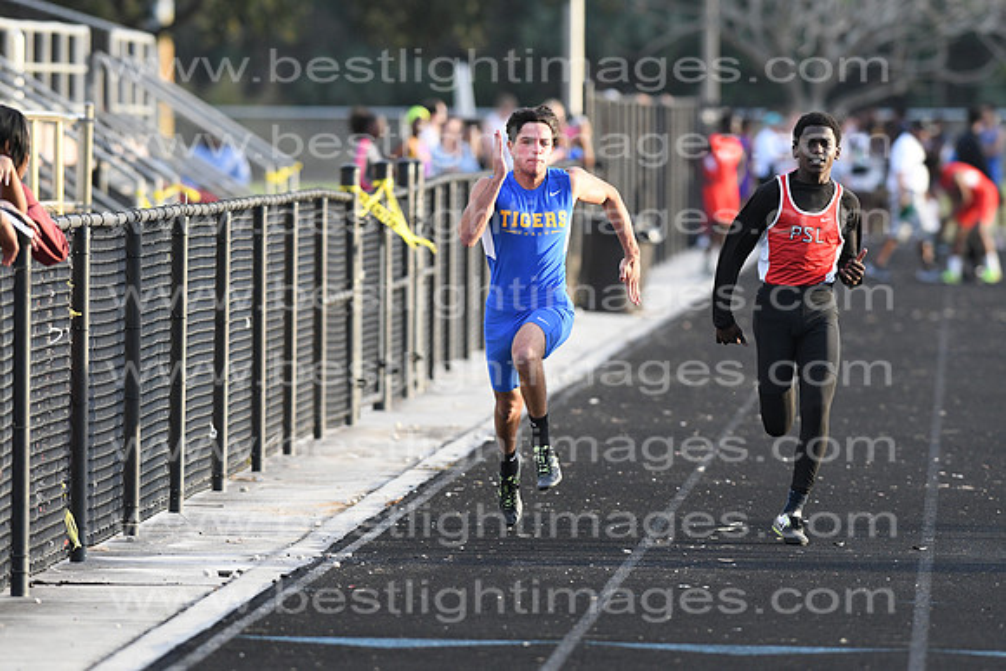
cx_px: 503
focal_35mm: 450
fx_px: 12577
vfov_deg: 3.1
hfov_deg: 4.6
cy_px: 336
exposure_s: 1/2000
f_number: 4
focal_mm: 300
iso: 2000
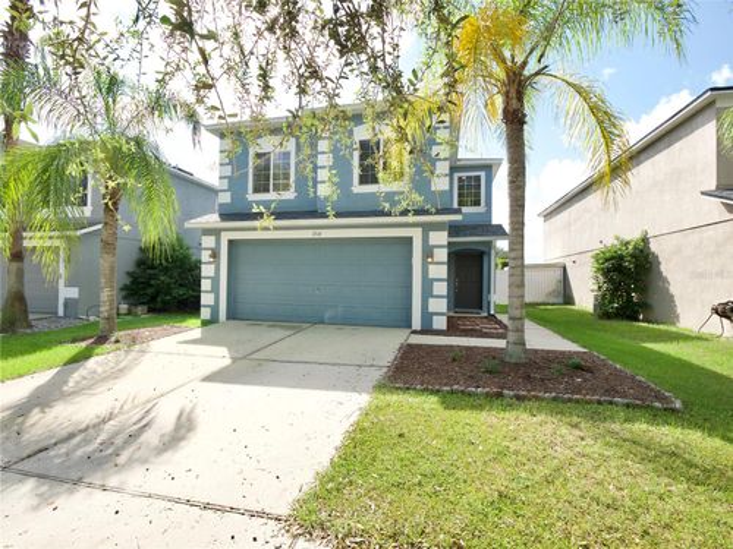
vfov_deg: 78.1
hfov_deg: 94.5
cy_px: 274
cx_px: 366
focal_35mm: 16
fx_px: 339
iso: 200
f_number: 5
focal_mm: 8
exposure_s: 1/400
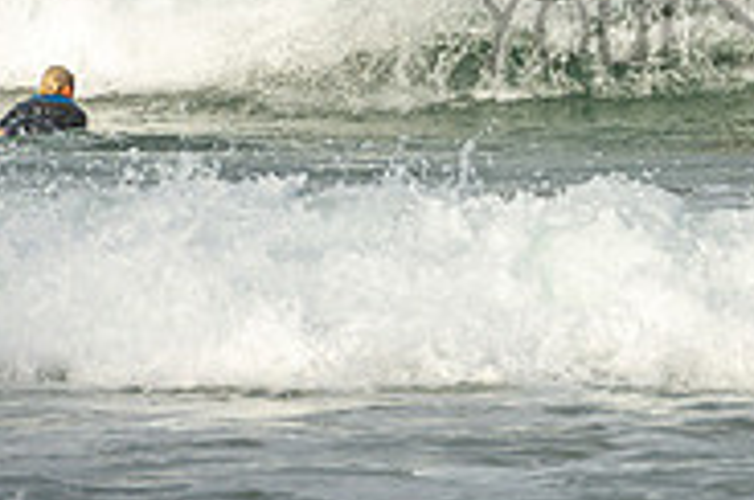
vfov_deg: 1.4
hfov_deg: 2.2
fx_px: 19821
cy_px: -27
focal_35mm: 948
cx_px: 889
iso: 200
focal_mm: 200
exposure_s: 1/1250
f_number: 5.6
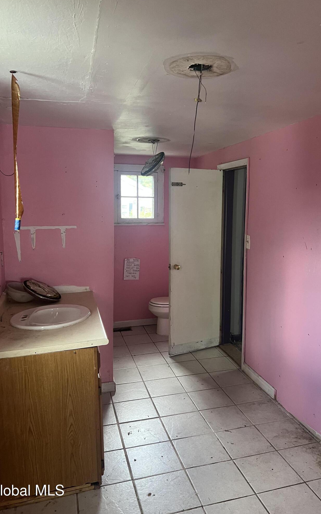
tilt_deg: -6.9
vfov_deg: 66.5
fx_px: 392
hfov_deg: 44.4
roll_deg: -0.7
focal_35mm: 28
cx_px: 183
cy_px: 253
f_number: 1.5
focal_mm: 5.7
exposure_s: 1/60
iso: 200
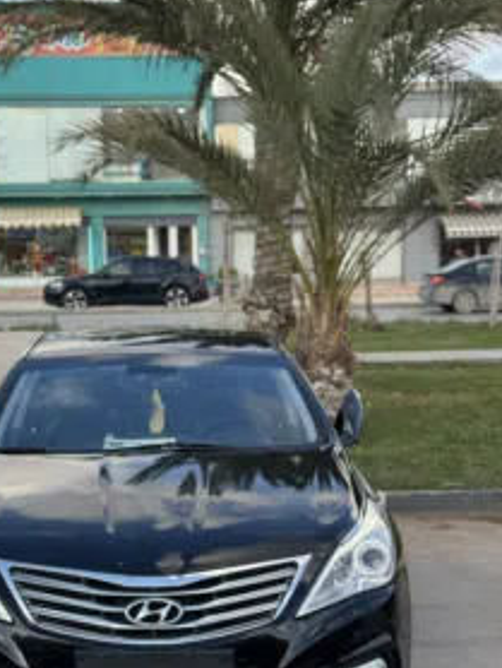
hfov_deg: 21.2
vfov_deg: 28.0
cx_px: 156
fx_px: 1332
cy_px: 447
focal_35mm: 69
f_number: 1.78
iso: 64
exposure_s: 1/756
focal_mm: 6.76
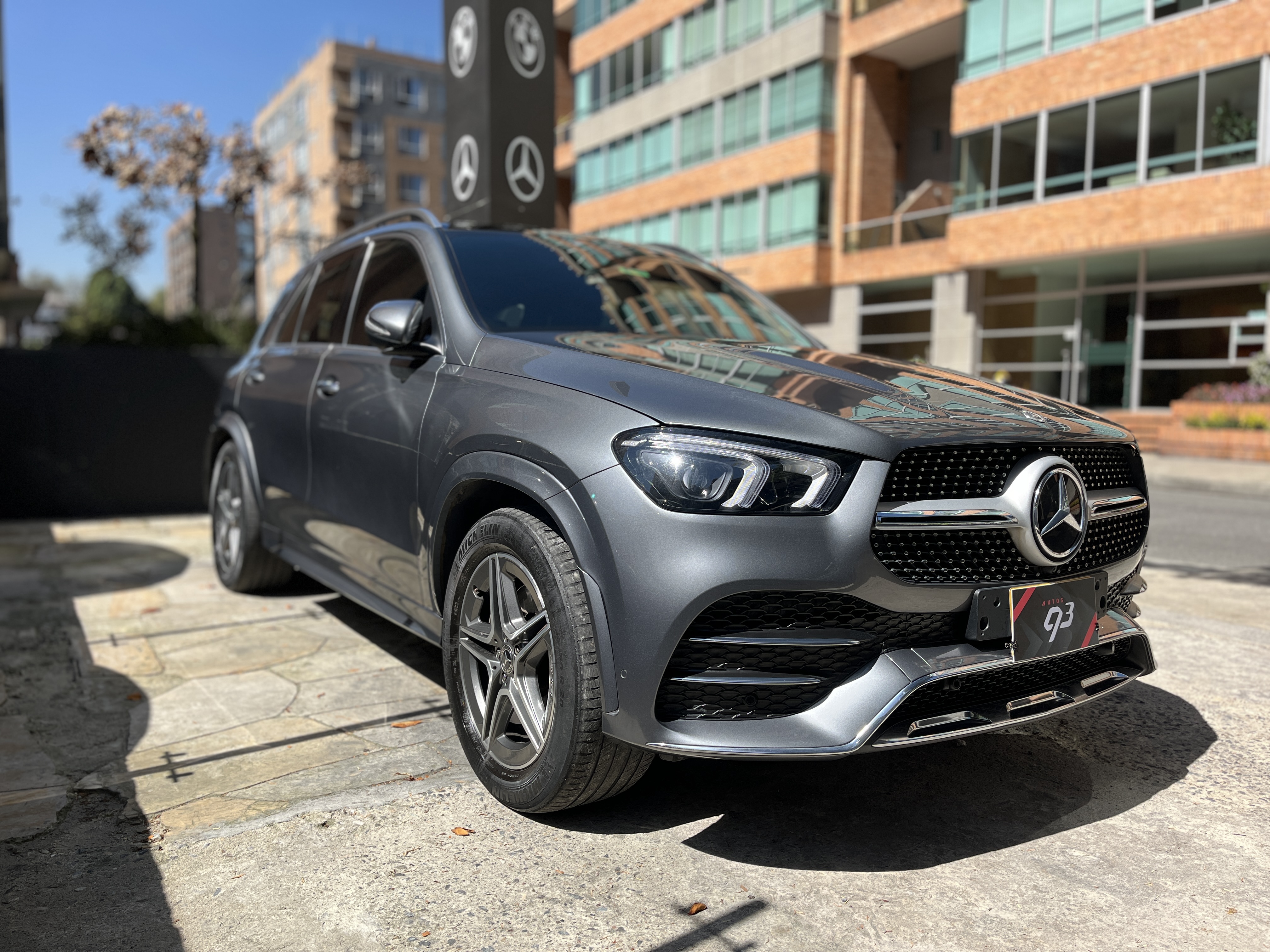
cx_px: 635
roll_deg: -0.3
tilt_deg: -5.6
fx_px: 954
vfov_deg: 53.1
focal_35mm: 26
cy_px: 476
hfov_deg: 67.3
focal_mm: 5.1
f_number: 1.6
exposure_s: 1/1992
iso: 50
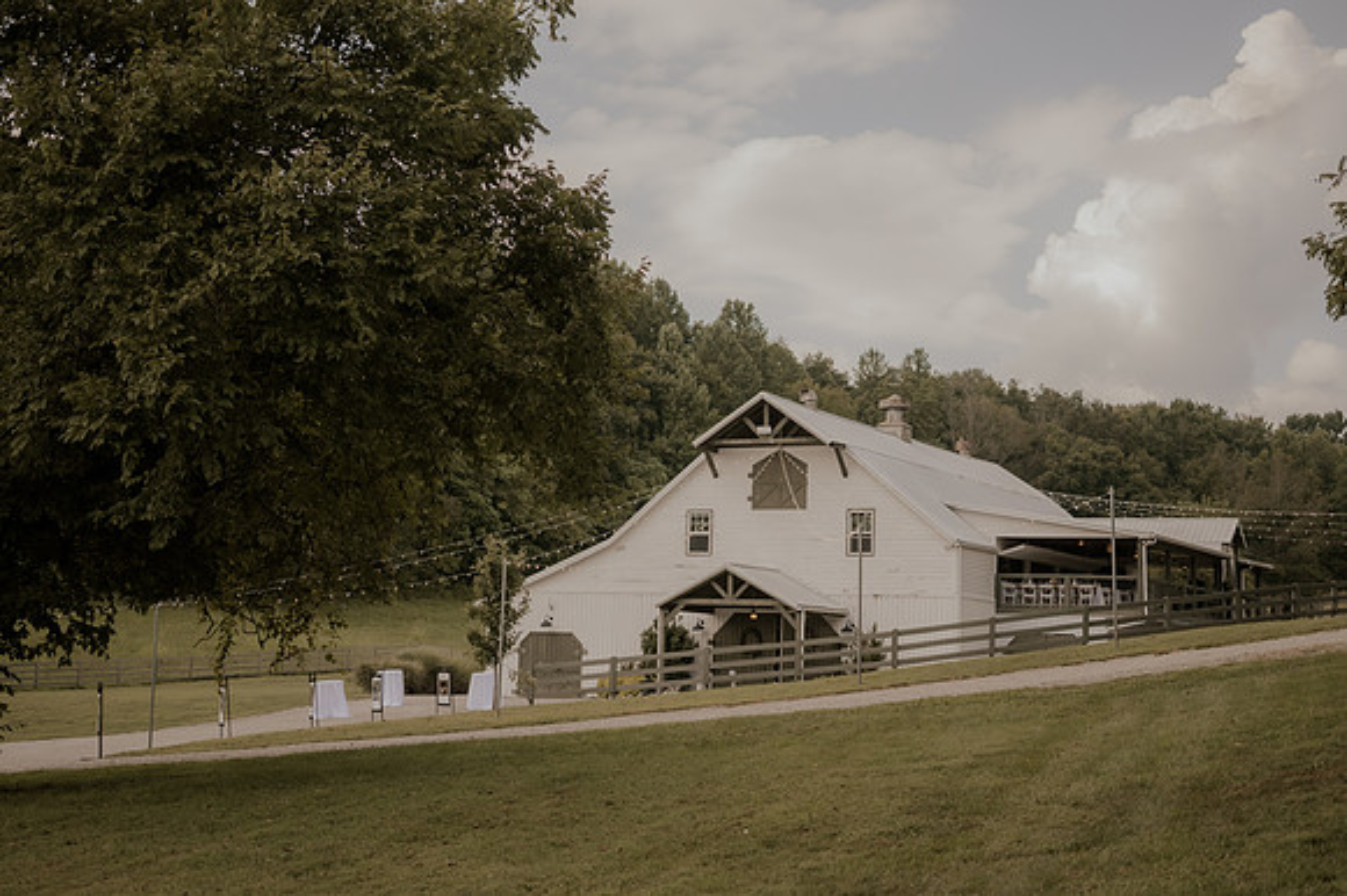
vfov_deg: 24.6
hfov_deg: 36.2
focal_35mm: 55
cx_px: 674
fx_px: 2060
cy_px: 448
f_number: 1.8
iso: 500
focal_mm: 35
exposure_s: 1/8000
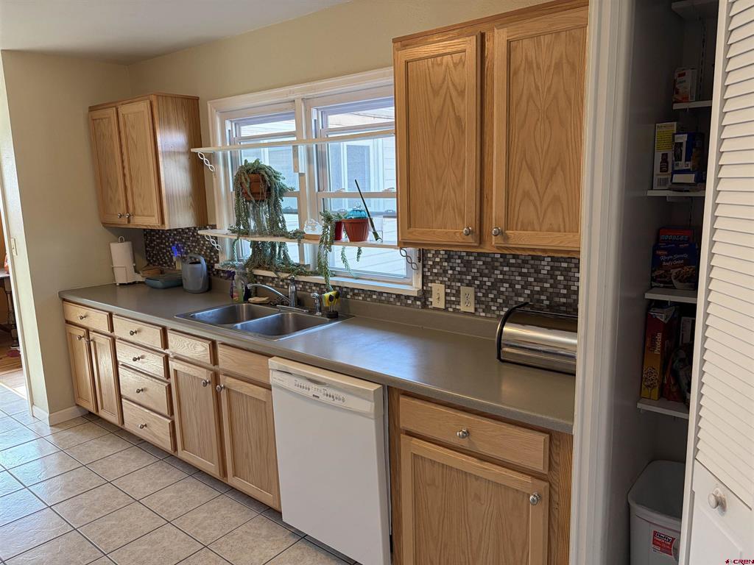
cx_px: 377
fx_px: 566
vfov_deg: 53.1
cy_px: 282
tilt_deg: -10.3
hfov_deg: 67.3
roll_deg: +1.6
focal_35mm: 26
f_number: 1.6
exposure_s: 1/76
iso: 125
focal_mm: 5.96
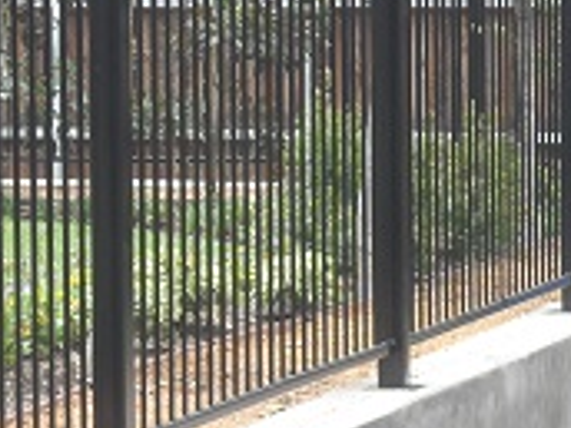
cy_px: 98
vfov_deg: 6.2
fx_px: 3926
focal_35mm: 238
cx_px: 209
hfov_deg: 8.3
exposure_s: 1/60
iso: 80
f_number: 4.4
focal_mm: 15.4
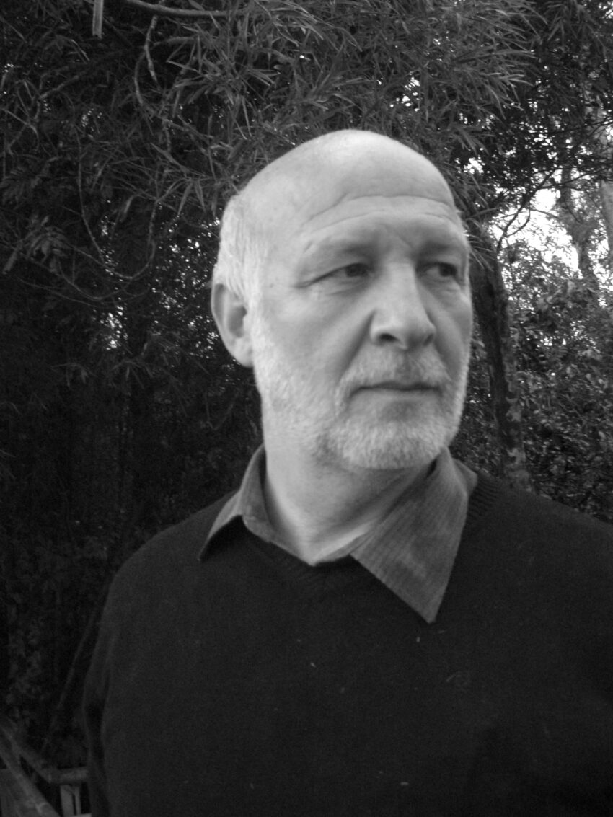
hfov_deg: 37.7
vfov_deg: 49.0
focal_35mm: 38
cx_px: 306
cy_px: 408
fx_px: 897
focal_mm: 7.9
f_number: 2.8
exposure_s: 1/50
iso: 800
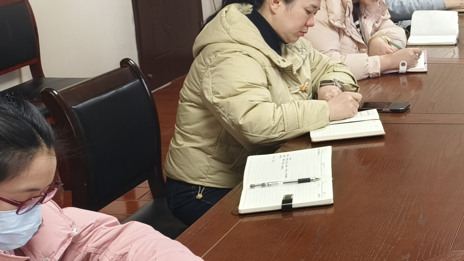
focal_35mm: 70
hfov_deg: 26.3
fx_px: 861
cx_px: 578
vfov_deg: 17.1
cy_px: 48
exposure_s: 1/100
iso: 506
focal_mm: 5.5
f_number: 1.75
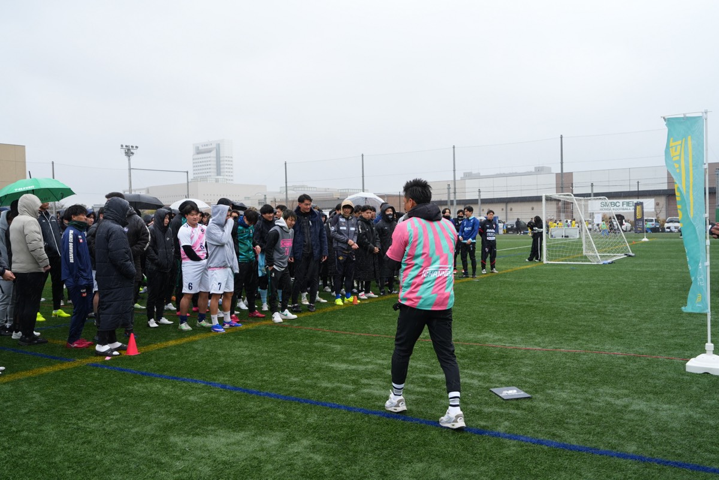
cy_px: 240
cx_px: 360
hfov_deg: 58.7
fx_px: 639
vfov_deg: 41.1
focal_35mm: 32
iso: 500
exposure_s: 1/250
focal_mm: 32
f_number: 5.6
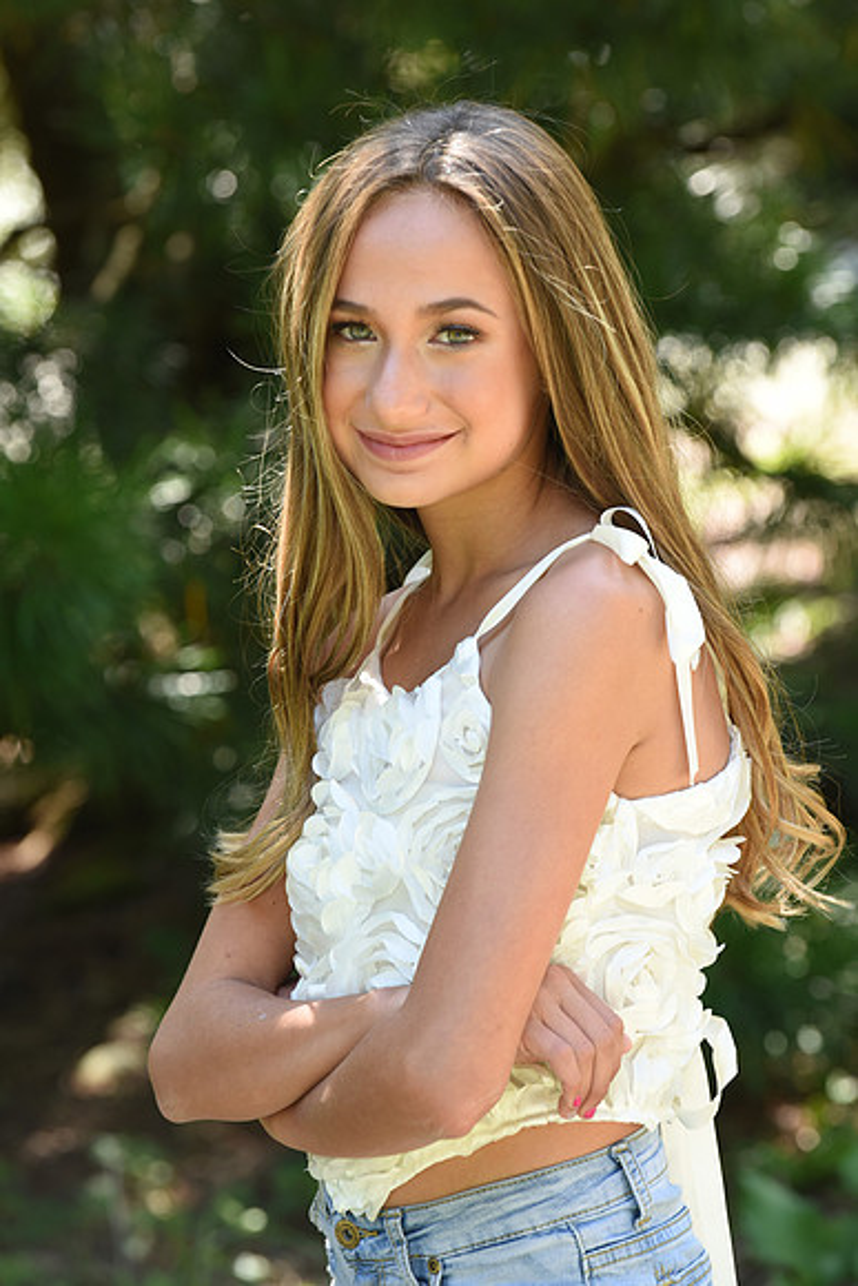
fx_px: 6073
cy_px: 643
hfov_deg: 8.1
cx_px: 429
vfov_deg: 12.1
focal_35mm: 170
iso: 500
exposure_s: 1/125
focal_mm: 170
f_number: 8
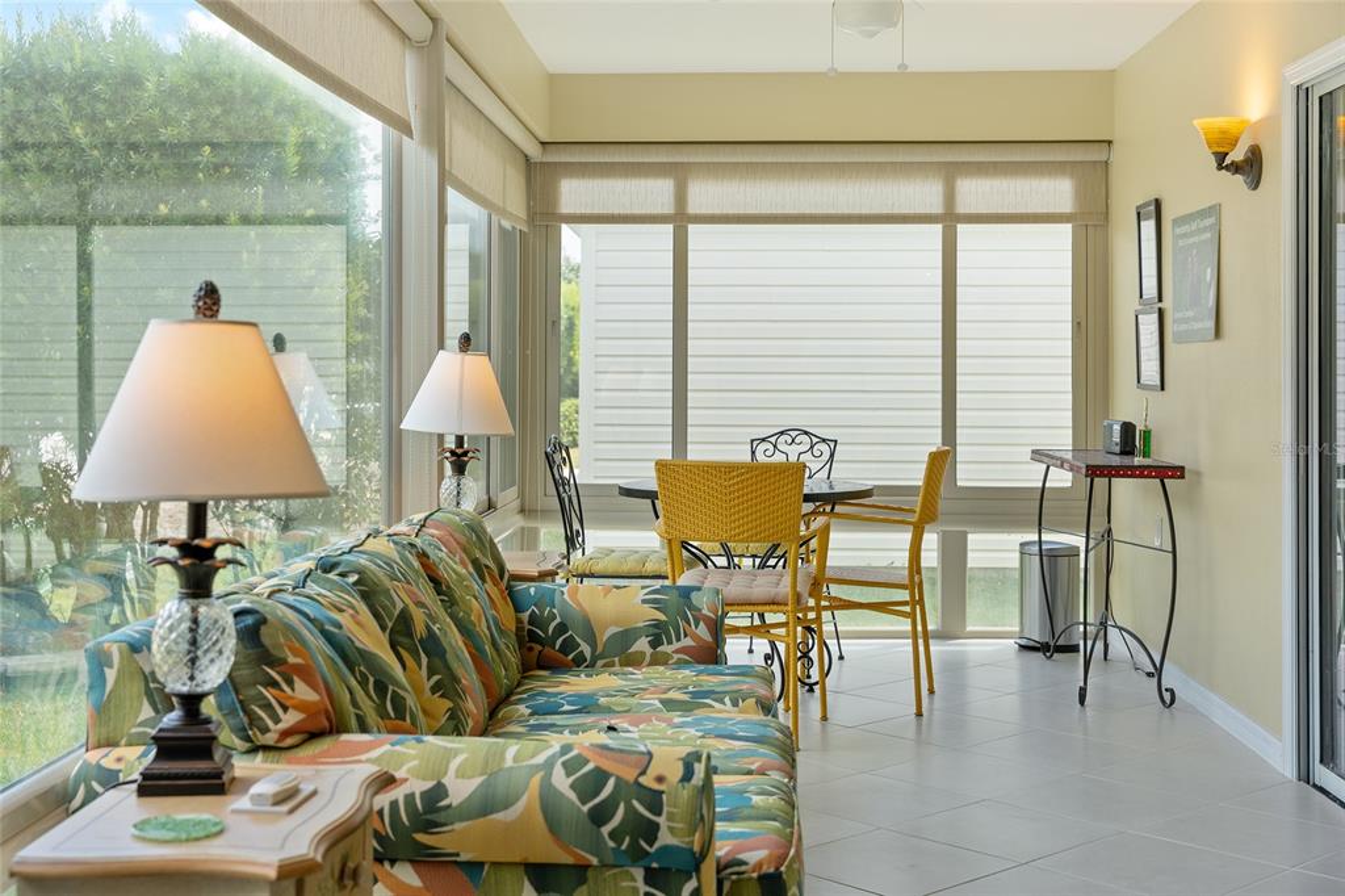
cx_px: 672
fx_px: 1681
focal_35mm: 45
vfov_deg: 29.8
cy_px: 448
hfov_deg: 43.6
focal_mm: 45
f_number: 5
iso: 250
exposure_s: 1/200
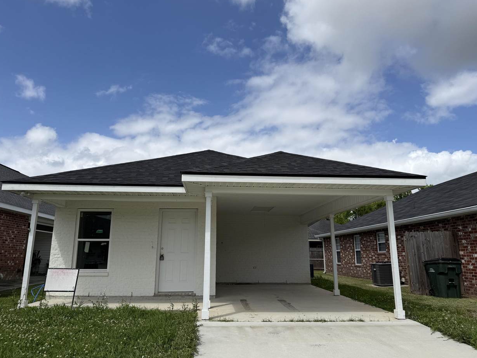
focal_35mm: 25
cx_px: 233
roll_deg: -0.3
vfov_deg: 54.9
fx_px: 345
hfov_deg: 69.4
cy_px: 177
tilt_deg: +12.6
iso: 80
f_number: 1.78
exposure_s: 1/8130
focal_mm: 6.76
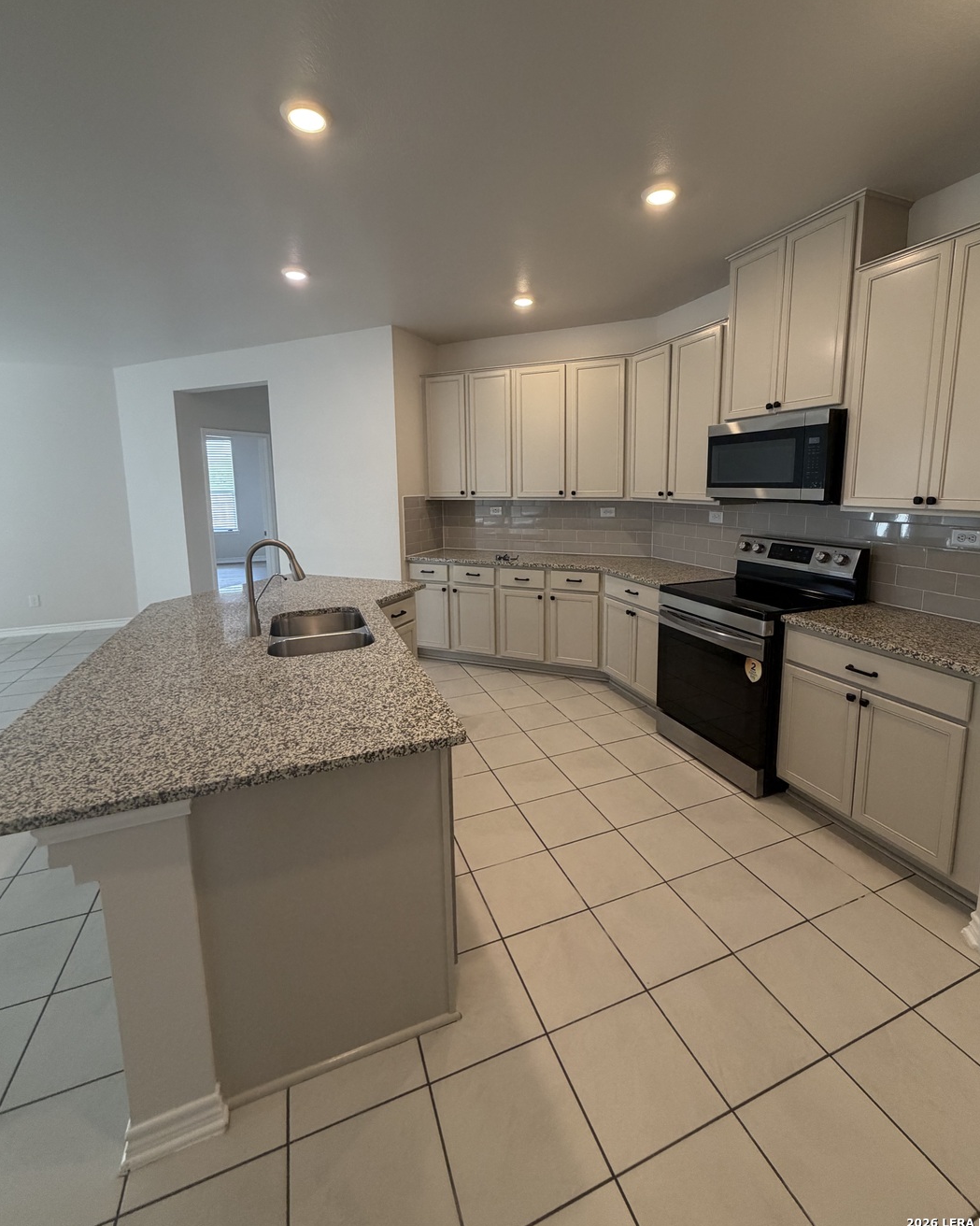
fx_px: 544
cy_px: 558
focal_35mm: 15
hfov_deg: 84.0
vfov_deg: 96.6
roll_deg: +1.1
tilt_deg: -7.4
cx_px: 501
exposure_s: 1/120
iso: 250
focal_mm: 2.22
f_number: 2.2
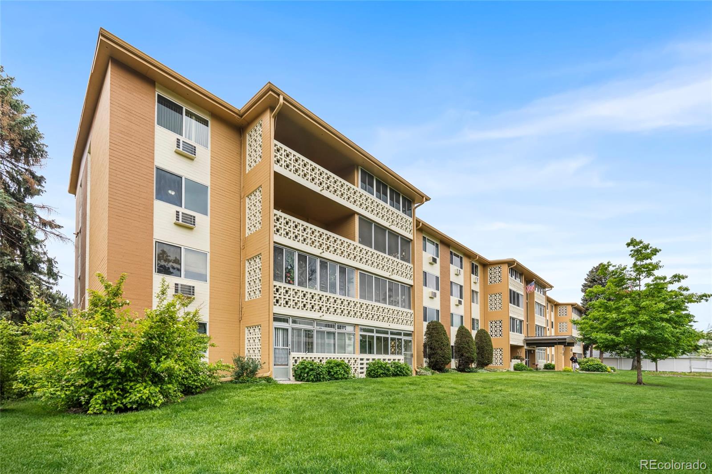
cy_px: 237
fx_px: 326
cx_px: 356
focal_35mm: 16
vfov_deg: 72.0
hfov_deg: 95.0
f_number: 8
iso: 500
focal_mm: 16.5
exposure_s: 1/250
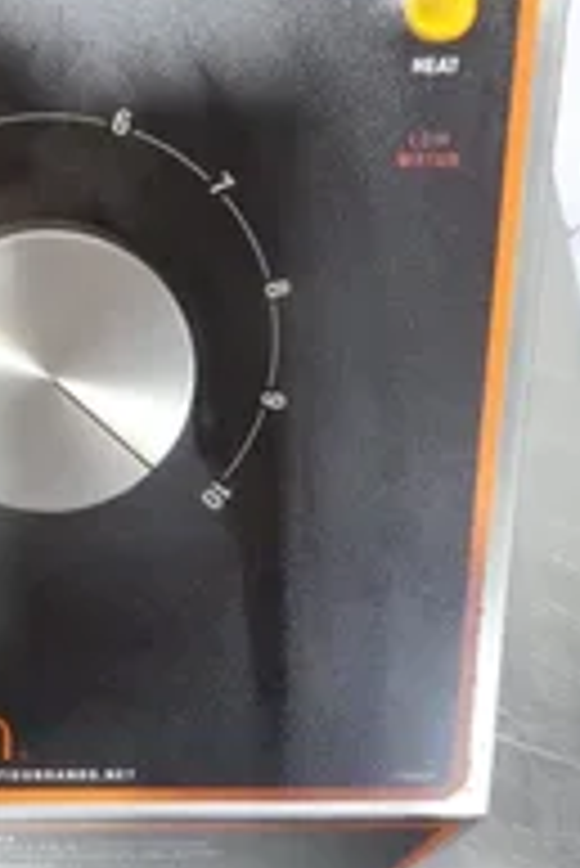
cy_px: 400
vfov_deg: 34.4
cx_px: 52
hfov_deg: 22.8
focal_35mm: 58
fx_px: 1399
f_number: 11
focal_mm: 10.38
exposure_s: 1/20
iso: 6400
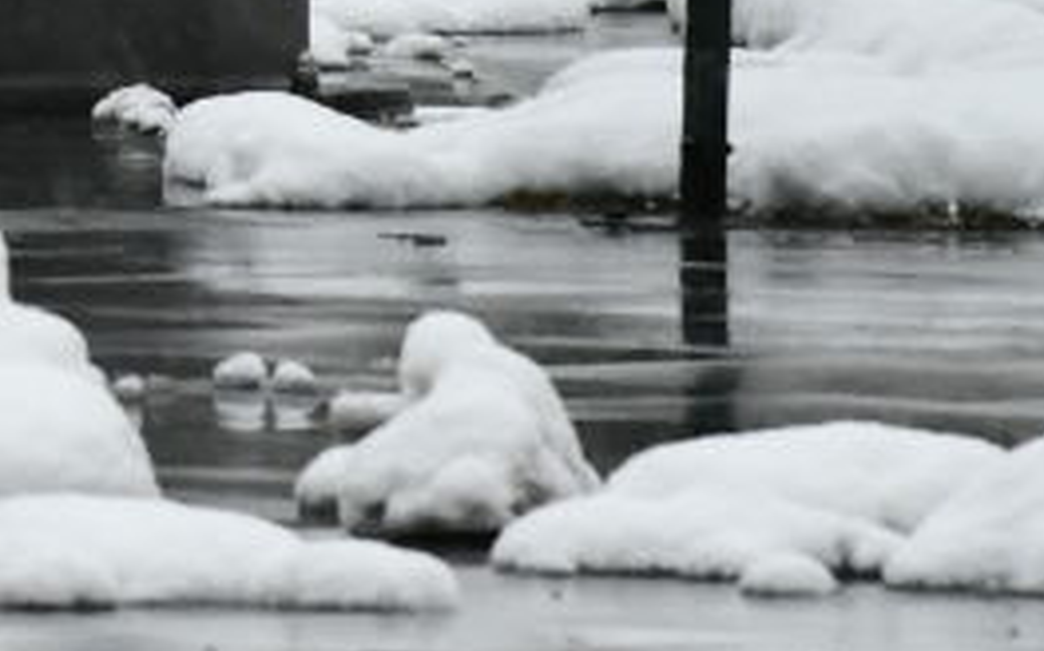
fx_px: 35713
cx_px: -1679
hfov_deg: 1.7
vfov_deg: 1.0
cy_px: -1024
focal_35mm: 1256
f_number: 11
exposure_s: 1/100
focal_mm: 200
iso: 3200
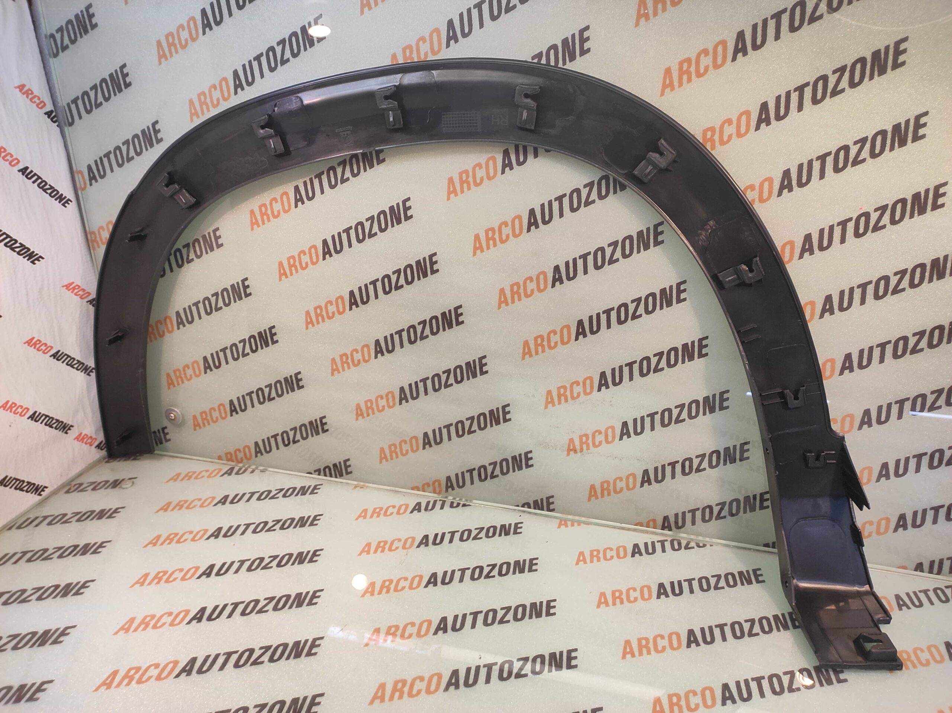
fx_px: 467
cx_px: 476
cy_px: 356
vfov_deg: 74.7
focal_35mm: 17
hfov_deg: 91.1
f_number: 1.79
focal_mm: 4.74
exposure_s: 1/33
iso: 209
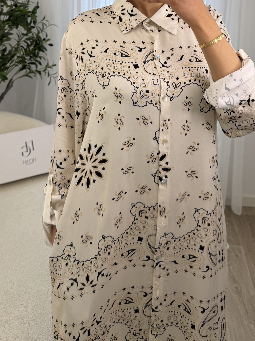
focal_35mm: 24
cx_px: 128
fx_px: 236
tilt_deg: -25.9
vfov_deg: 71.6
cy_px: 170
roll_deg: -2.5
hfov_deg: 56.8
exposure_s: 1/121
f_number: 1.78
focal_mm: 6.76
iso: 64
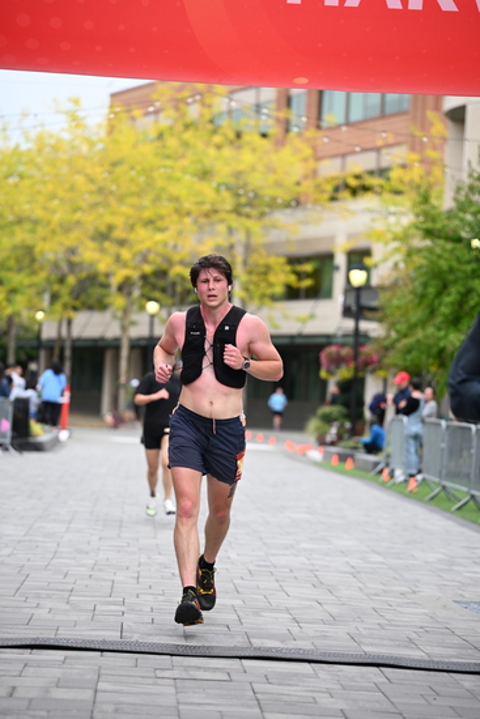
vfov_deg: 19.5
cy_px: 360
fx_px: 2099
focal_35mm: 105
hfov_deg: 13.0
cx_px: 240
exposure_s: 1/2000
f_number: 2.8
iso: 640
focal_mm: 105
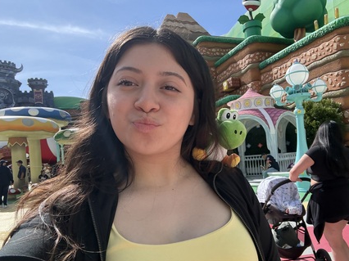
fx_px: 272
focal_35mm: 27
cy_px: 152
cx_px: 199
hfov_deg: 65.1
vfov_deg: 51.1
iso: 40
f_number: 1.9
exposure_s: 1/915
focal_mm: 2.69
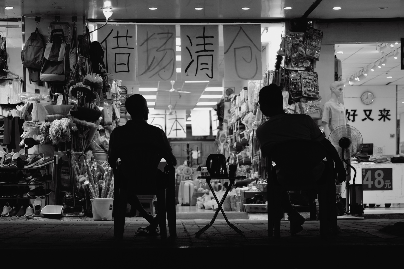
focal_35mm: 53
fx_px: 595
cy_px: 134
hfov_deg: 37.5
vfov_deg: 25.5
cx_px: 202
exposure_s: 1/160
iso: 1250
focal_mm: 53
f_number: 2.8
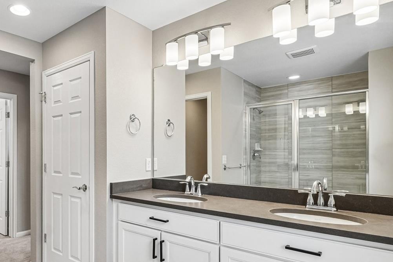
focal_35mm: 24
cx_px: 113
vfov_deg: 52.9
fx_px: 262
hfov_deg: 70.2
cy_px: 153
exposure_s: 1/30
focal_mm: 10
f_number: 8
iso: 800
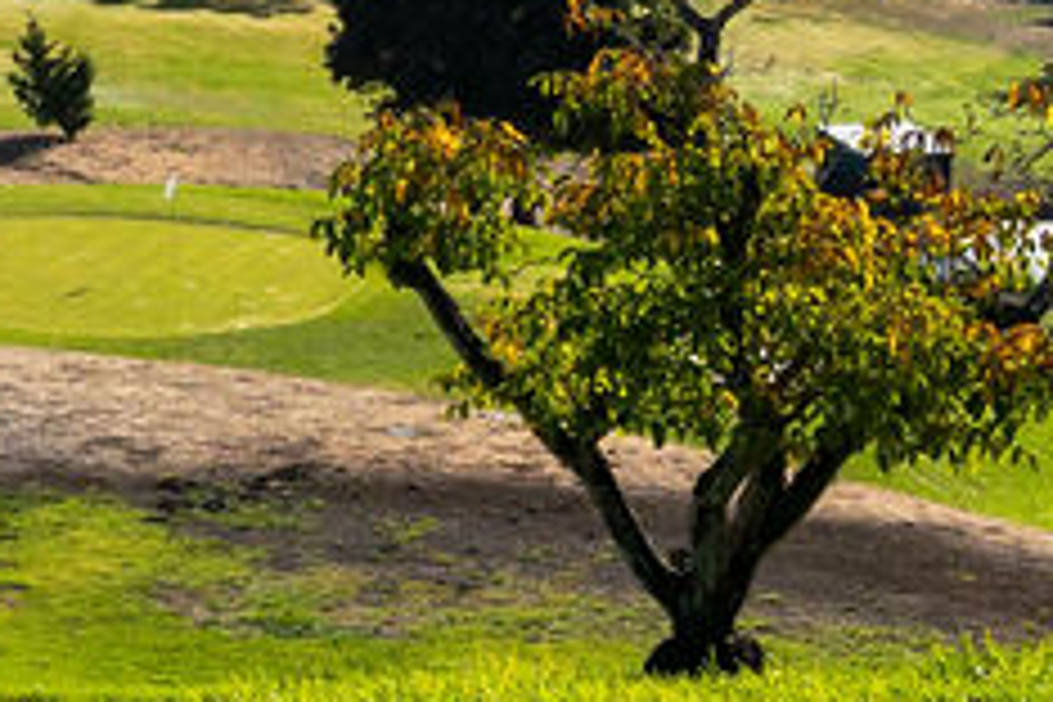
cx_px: -343
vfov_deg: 8.3
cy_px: -101
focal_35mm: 163
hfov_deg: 12.2
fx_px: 4767
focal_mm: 31
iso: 500
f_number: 7.1
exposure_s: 1/1250
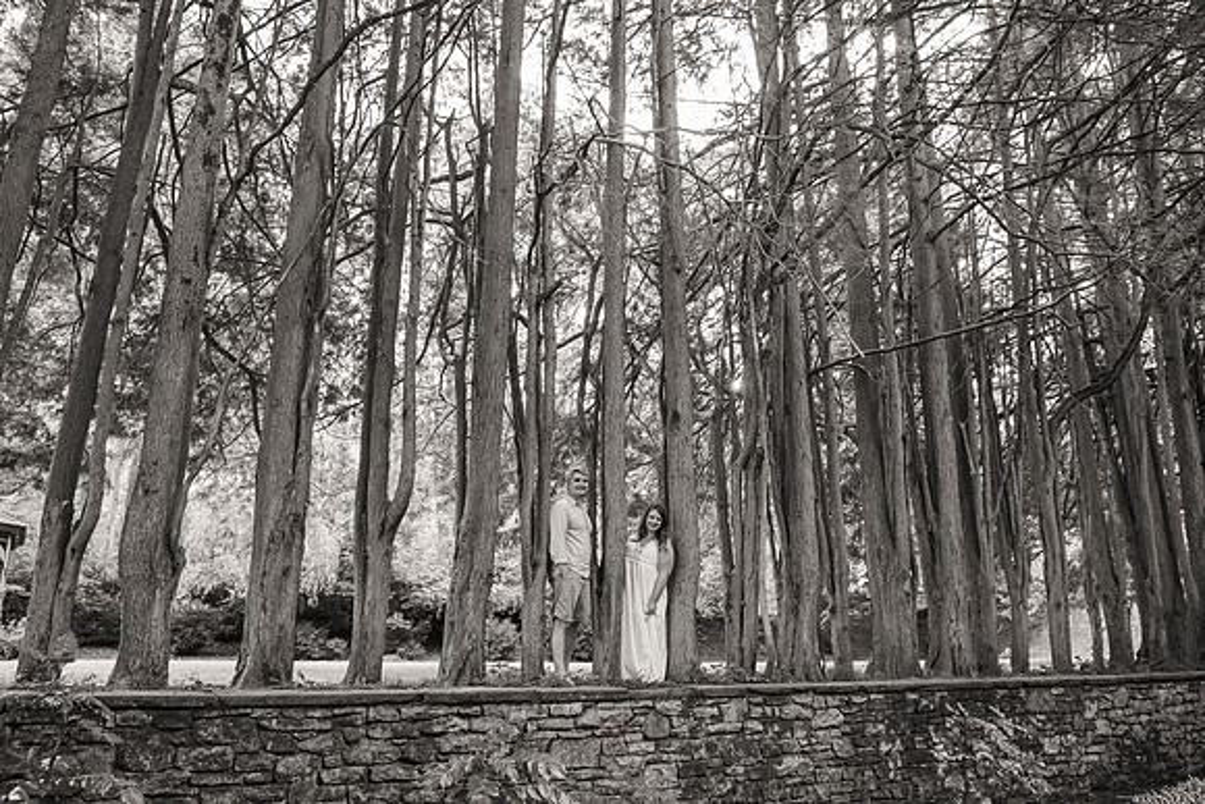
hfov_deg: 69.5
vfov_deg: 49.7
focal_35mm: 26
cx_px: 637
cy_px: 416
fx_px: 867
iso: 1000
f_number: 3.5
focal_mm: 24
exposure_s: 1/60
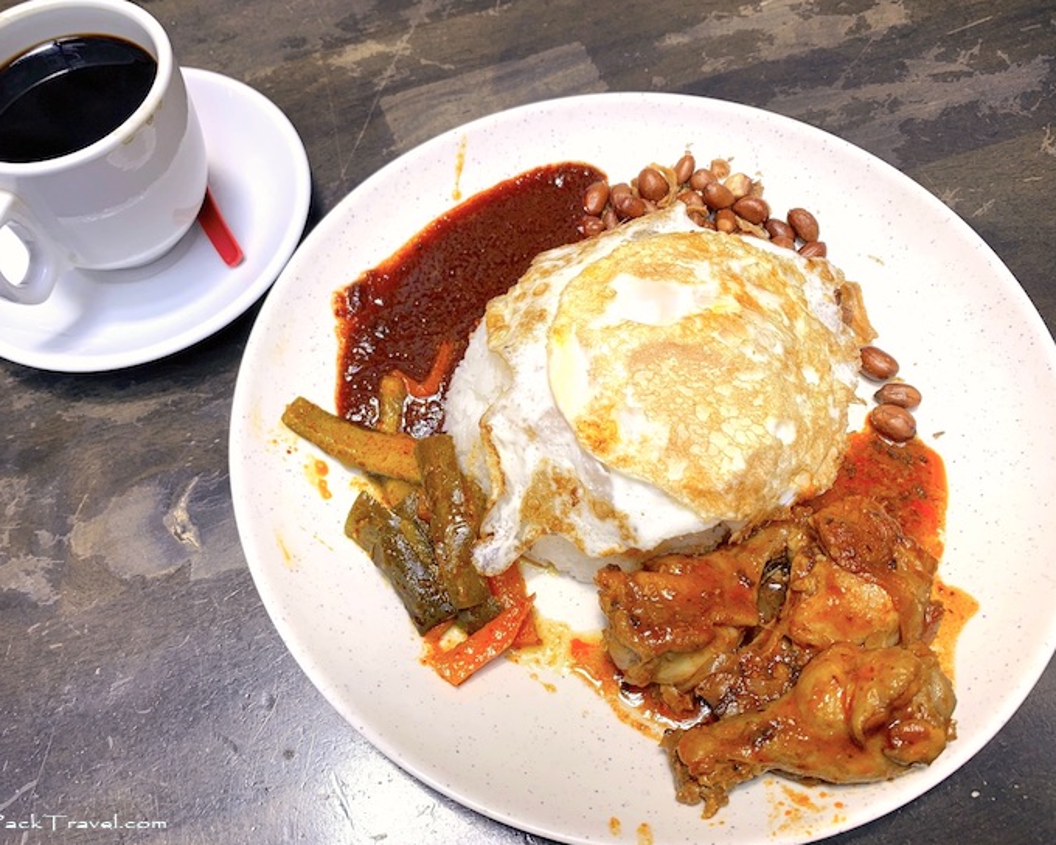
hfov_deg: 62.2
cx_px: 509
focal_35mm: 28
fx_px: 875
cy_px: 423
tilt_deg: -62.3
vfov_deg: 51.5
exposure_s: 1/203
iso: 25
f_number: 1.8
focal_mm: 4.25
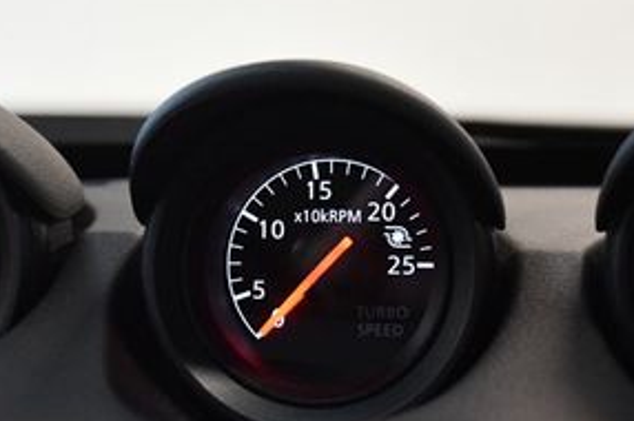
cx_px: 333
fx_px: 1654
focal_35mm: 94
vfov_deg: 14.5
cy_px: 193
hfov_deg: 21.7
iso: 3200
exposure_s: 1/125
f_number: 4.5
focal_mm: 28
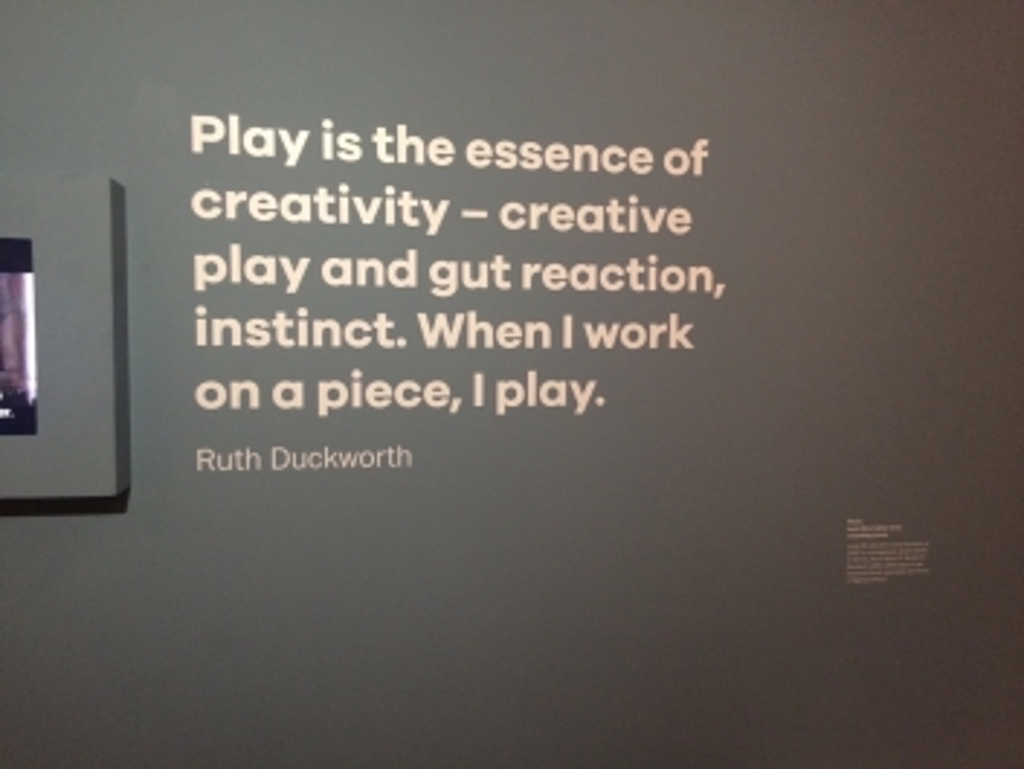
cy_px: 384
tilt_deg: -2.8
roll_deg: +0.0
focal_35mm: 29
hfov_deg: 61.6
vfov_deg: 48.3
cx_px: 512
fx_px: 858
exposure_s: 1/33
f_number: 2.2
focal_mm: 4.15
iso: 250
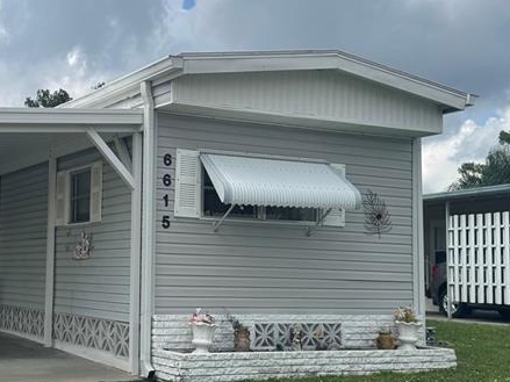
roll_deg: -1.3
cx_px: 103
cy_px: 210
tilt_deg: +4.0
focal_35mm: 56
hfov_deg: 33.4
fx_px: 825
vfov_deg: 26.1
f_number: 1.78
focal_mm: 6.76
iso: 80
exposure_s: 1/4950
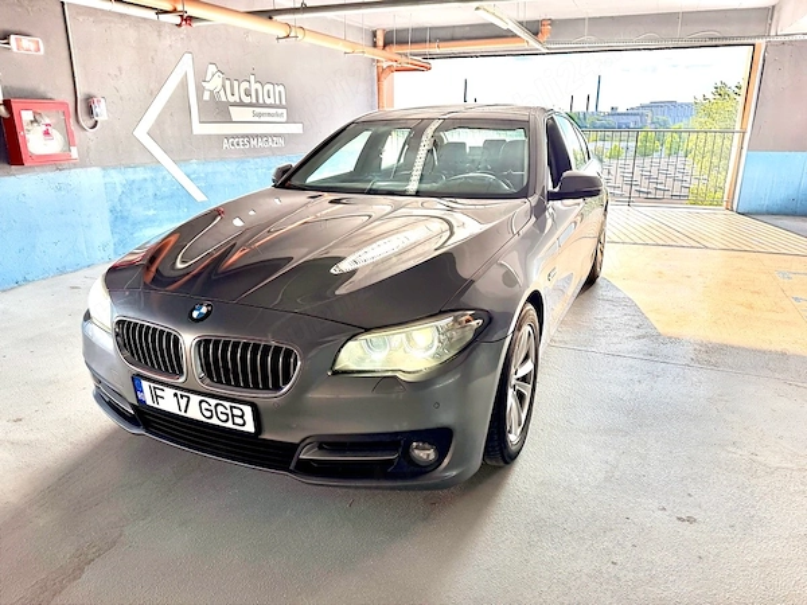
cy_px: 302
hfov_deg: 71.6
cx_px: 404
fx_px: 560
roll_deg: +0.3
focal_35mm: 24
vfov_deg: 56.8
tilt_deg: -17.4
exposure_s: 1/383
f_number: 1.78
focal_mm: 6.76
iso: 80
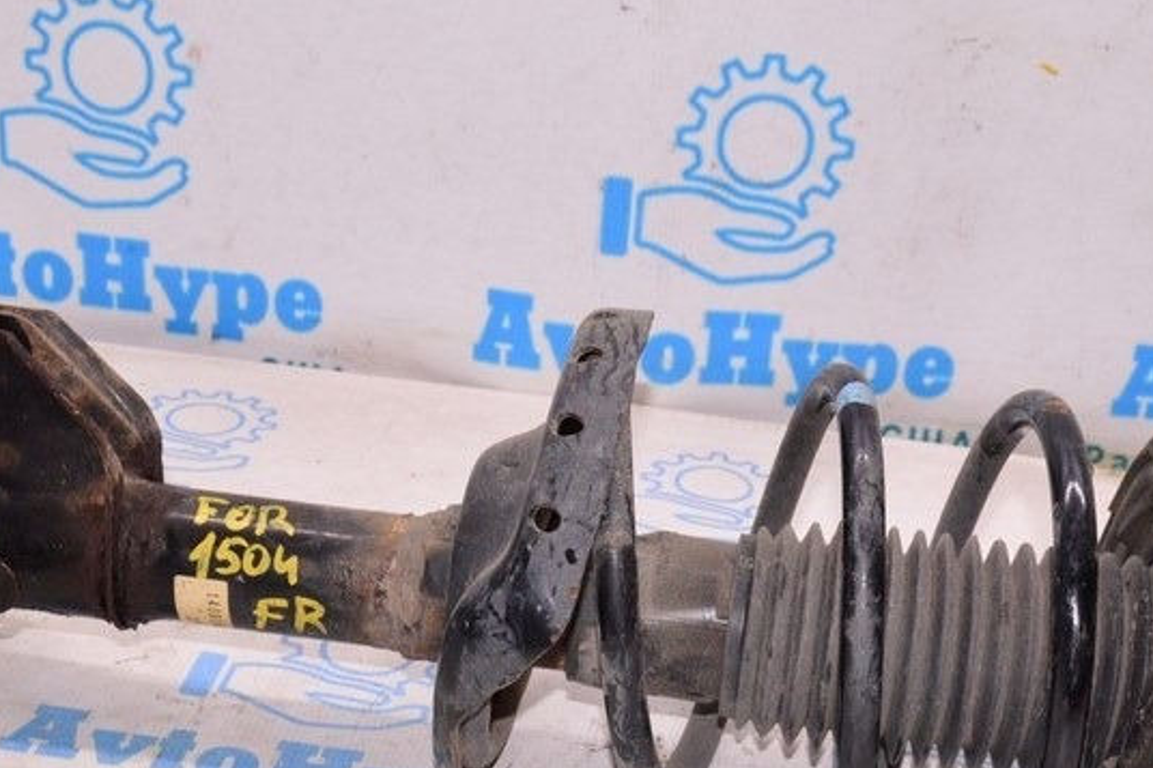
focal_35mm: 63
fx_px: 2017
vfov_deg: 21.4
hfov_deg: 31.9
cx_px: 632
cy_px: 578
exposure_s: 1/100
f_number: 8
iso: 1600
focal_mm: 22
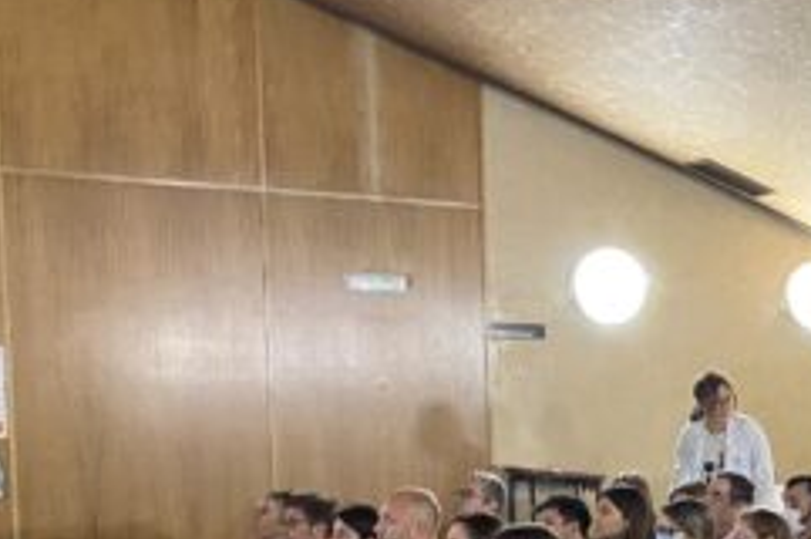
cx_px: 1057
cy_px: 532
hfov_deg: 24.7
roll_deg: +1.1
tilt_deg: -3.1
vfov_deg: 18.7
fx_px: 1597
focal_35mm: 71
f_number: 1.8
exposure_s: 1/33
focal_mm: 4.25
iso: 400
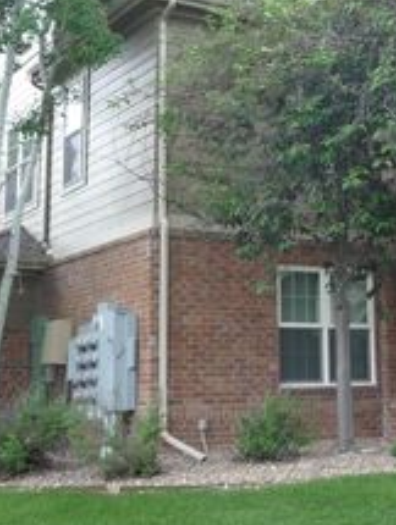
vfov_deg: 29.4
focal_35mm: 65
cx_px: 328
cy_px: 153
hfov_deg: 22.3
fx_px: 989
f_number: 3.3
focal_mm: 4.7
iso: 100
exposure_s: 1/50
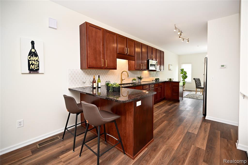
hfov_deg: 104.3
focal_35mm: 14
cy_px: 82
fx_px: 96
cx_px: 124
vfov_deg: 81.2
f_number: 4
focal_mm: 14
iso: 500
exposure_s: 1/60
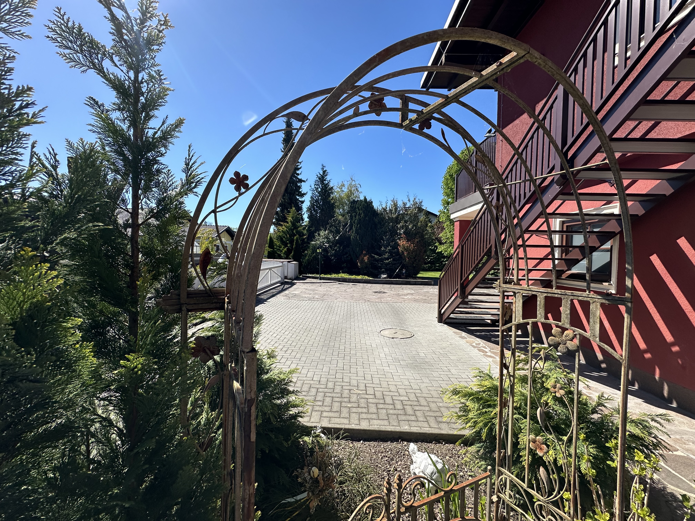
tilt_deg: -0.6
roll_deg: -1.9
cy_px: 260
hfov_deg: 102.1
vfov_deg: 85.7
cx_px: 348
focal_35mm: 14
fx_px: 281
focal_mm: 2.22
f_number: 2.2
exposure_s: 1/1618
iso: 40
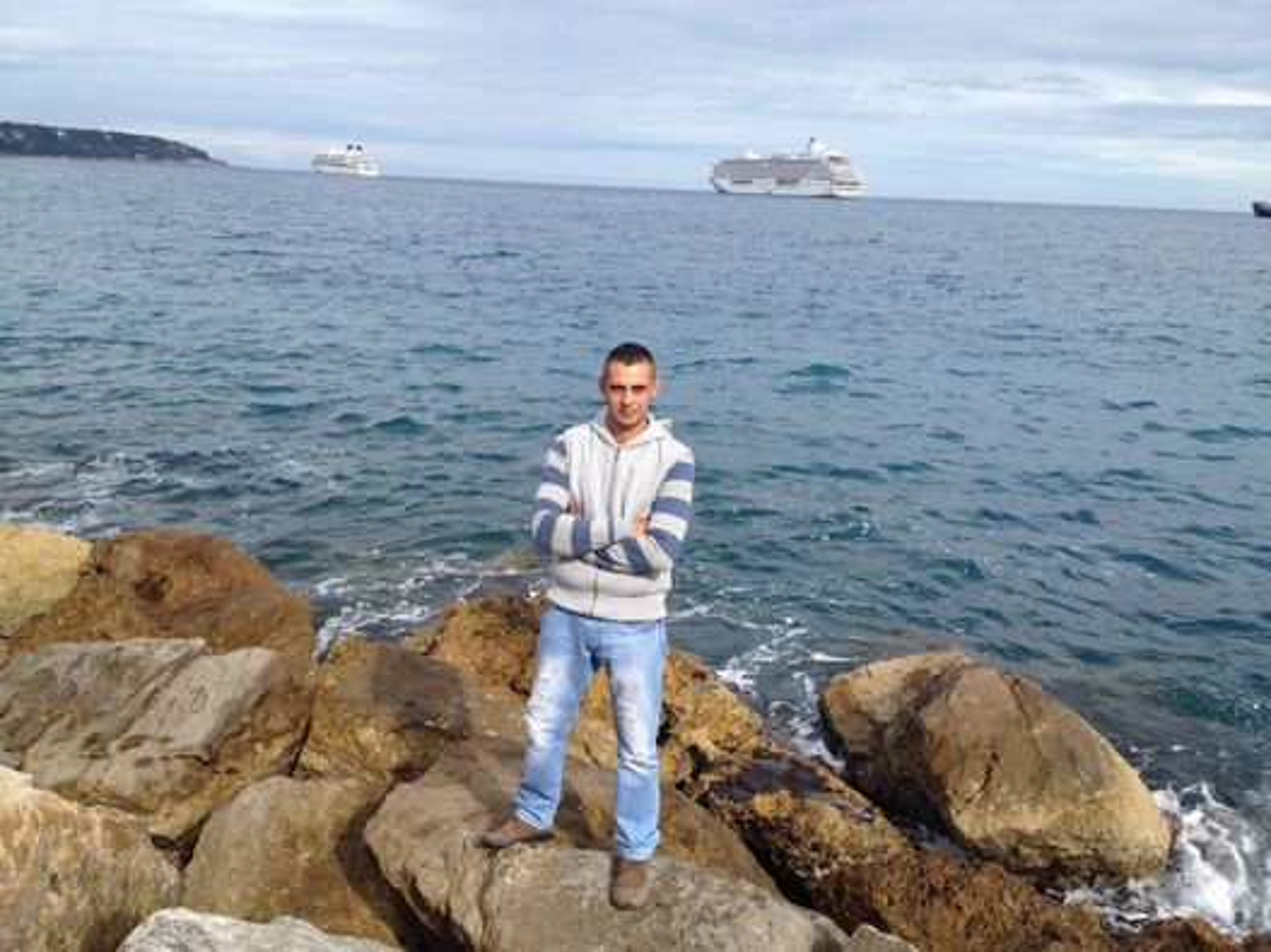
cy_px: 476
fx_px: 1285
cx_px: 636
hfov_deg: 52.6
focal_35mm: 35
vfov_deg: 40.7
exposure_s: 1/1227
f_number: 2.4
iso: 50
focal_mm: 4.28
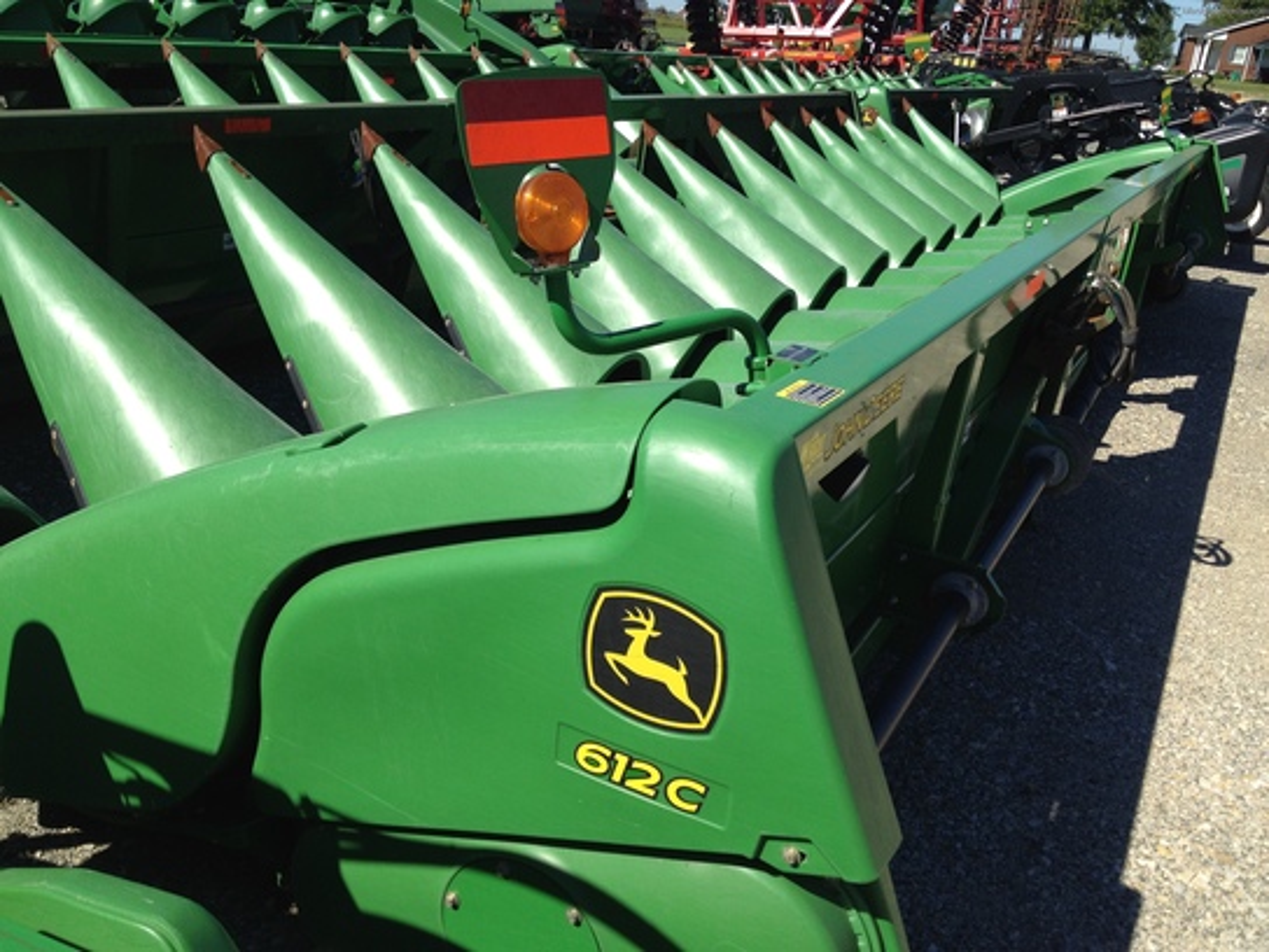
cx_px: 634
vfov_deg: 40.7
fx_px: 1283
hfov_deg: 52.6
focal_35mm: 35
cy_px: 476
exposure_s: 1/1534
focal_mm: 4.28
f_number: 2.4
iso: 64
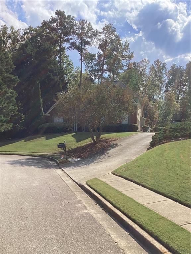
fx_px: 228
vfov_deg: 58.4
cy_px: 127
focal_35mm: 31
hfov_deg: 45.4
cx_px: 96
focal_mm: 3.3
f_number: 2.4
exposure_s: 1/1456
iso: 25
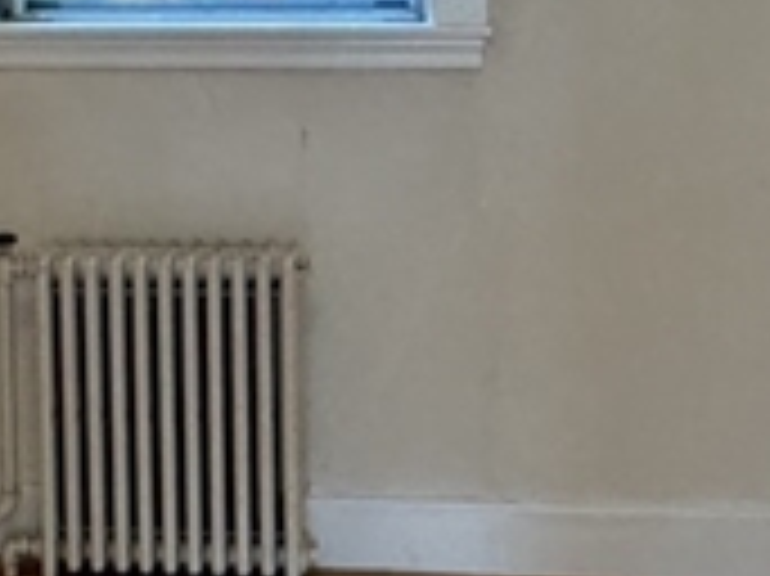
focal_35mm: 84
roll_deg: +1.1
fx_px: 1867
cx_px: 153
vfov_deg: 17.3
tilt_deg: -7.2
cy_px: 40
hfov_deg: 23.0
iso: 400
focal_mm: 2.22
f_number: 2.2
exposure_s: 1/60
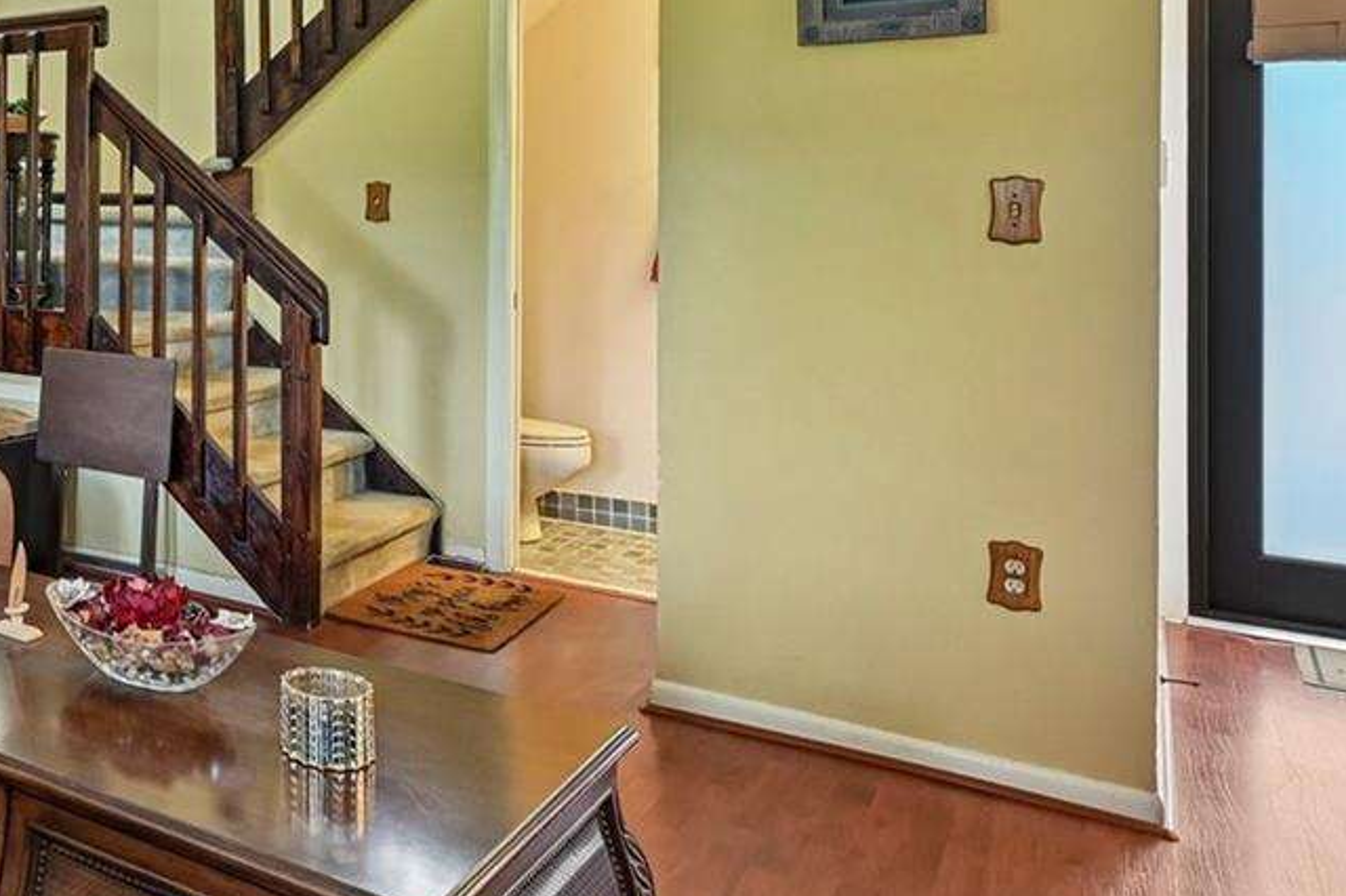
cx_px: -114
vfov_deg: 36.6
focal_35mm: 35
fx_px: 1308
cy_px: 191
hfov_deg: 43.2
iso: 400
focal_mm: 14
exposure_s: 1/6
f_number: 7.1
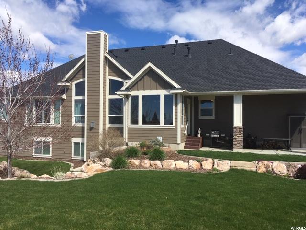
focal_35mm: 29
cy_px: 115
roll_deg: -0.6
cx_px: 153
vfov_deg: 48.2
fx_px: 256
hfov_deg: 61.7
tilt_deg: -0.7
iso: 25
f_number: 2.2
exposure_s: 1/1832
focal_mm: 4.15
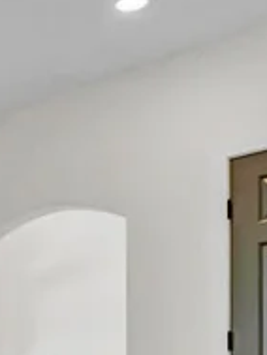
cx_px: -126
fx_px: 750
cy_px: 401
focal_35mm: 73
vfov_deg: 24.6
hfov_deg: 18.1
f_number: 9
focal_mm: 14
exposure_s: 1/80
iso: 400
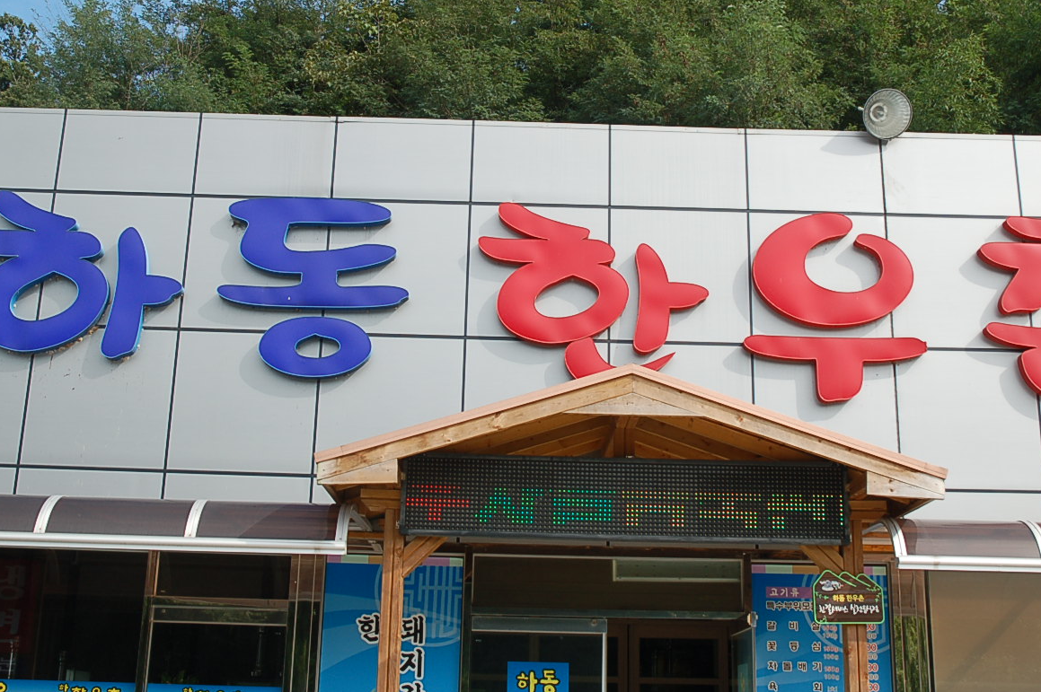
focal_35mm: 49
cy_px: 289
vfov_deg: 27.6
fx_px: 1406
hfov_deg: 40.6
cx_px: 522
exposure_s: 1/320
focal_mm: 25
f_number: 9
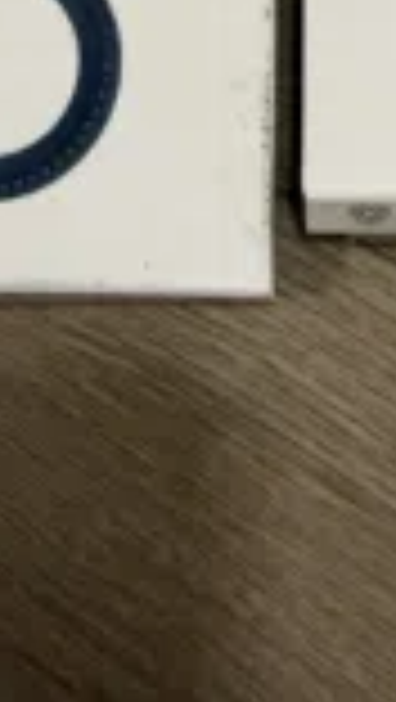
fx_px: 1248
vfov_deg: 26.8
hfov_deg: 17.9
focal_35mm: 67
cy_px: -194
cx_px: 310
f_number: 2.2
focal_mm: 2.22
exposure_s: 1/50
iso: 200
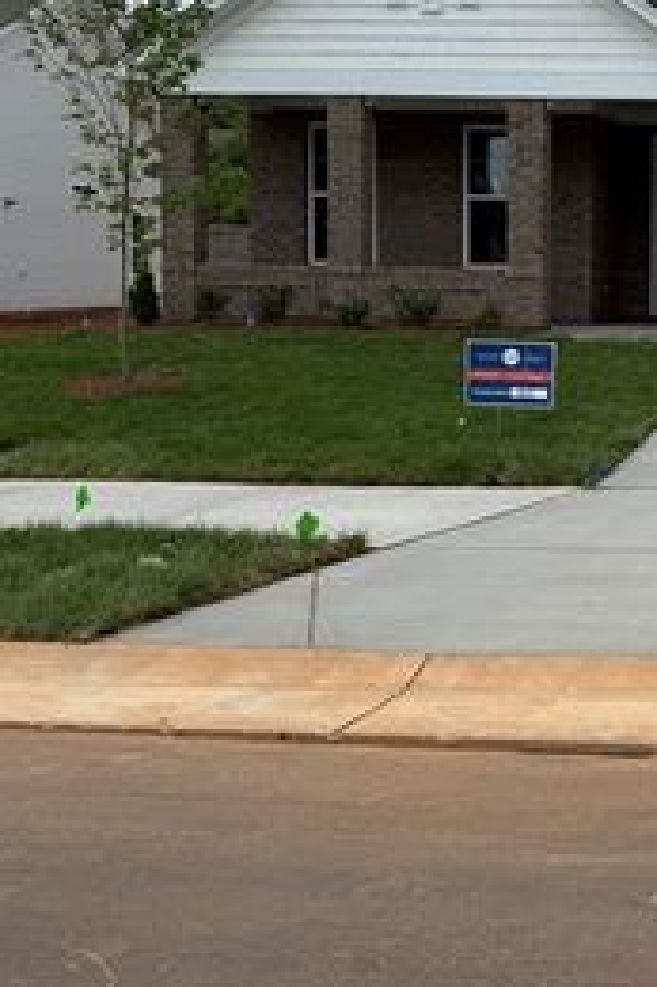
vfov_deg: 40.6
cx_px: 828
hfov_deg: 24.8
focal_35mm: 48
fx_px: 1316
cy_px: 328
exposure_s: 1/5714
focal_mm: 6.76
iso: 80
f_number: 1.78
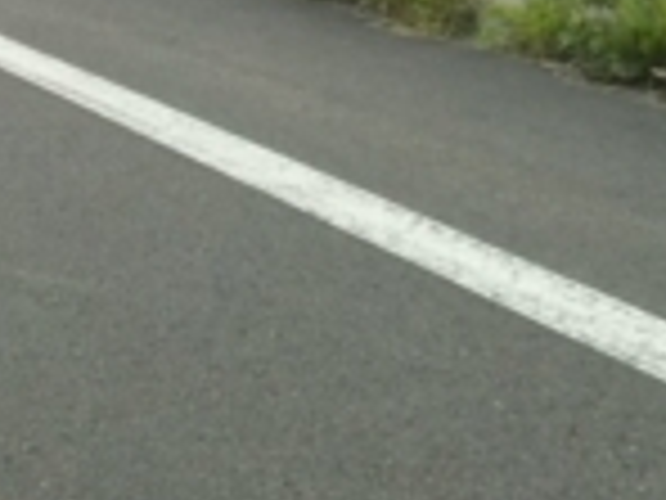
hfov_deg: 12.1
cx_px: 81
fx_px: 3117
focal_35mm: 162
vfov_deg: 8.9
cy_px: -333
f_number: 2.2
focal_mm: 4
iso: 25
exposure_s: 1/188
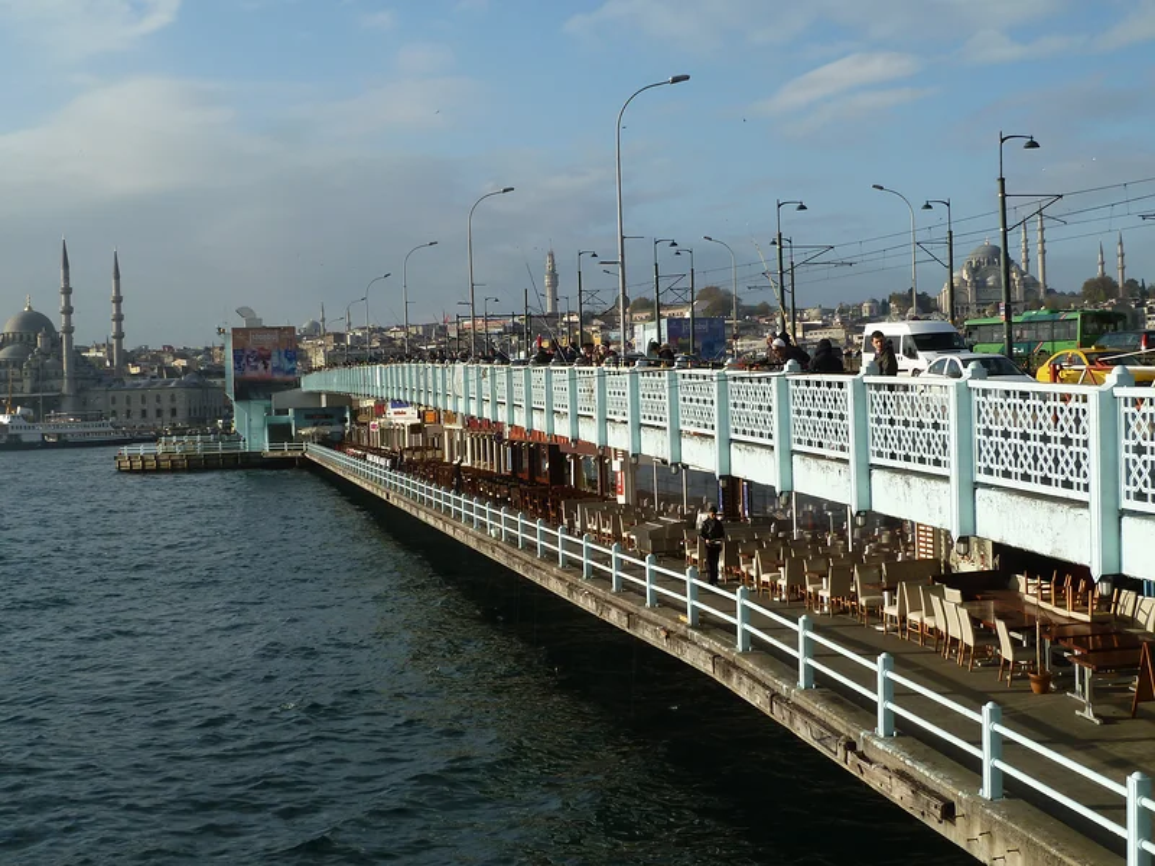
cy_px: 433
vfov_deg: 30.3
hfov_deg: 39.7
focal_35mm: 48
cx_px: 578
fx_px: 1602
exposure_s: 1/400
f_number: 5
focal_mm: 7.9
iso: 80
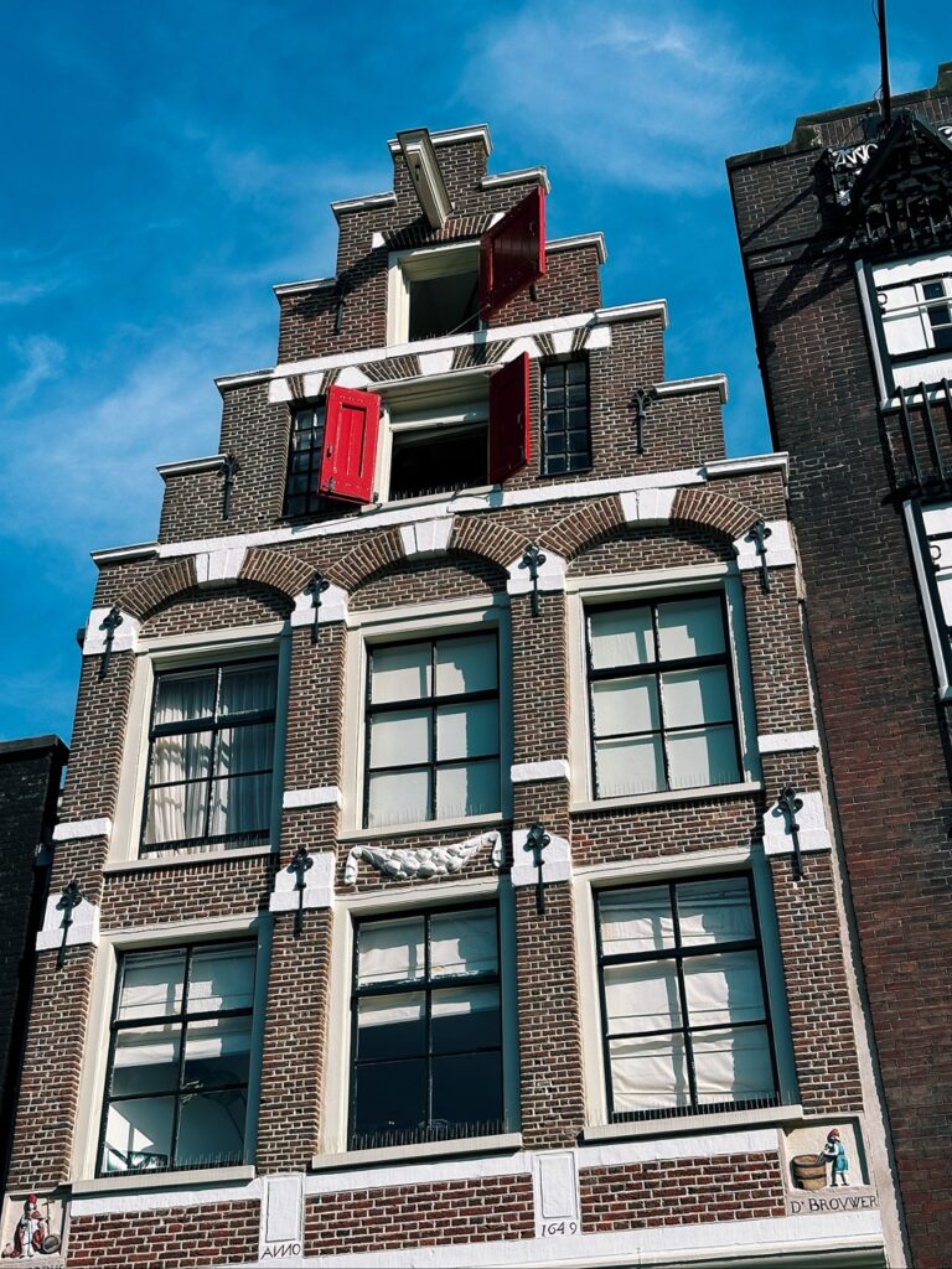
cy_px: 634
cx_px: 476
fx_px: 1760
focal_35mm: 48
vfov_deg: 39.7
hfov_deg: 30.3
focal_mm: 6.86
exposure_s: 1/6211
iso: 64
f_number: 1.78
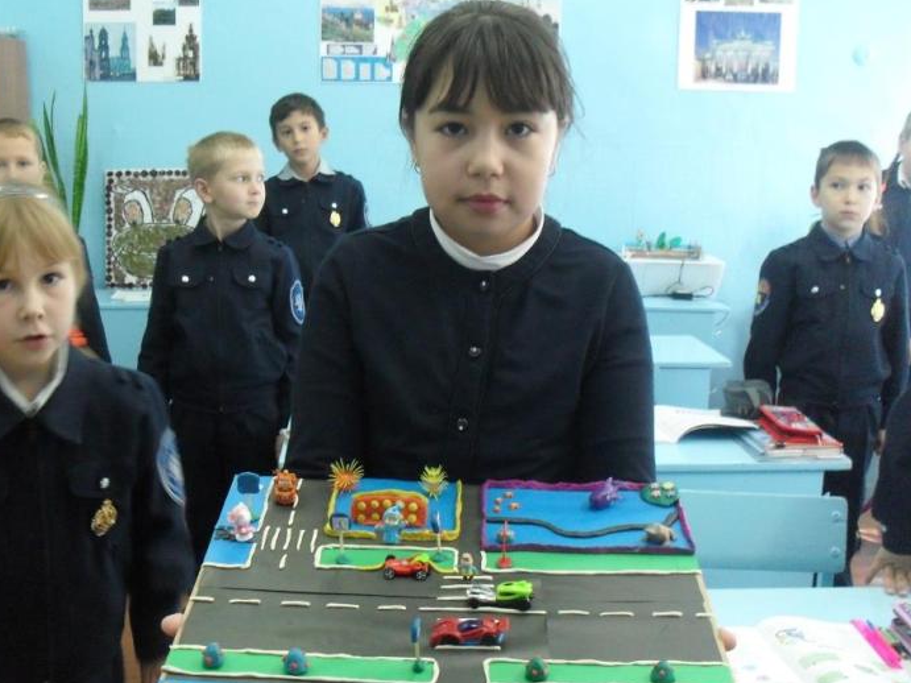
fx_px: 1158
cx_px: 406
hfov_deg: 42.9
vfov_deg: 32.9
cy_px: 345
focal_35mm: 44
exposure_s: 1/15
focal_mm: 6.3
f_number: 2.8
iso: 200
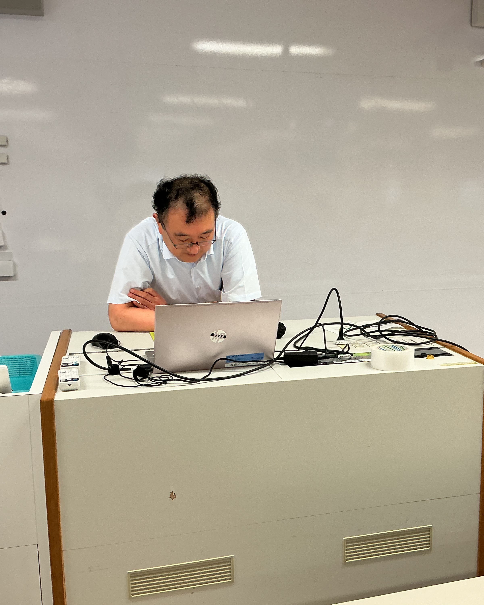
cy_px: 302
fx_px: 680
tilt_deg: -9.9
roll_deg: +0.2
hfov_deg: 38.8
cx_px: 313
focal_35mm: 38
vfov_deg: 47.9
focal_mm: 3
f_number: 1.8
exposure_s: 1/60
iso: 40
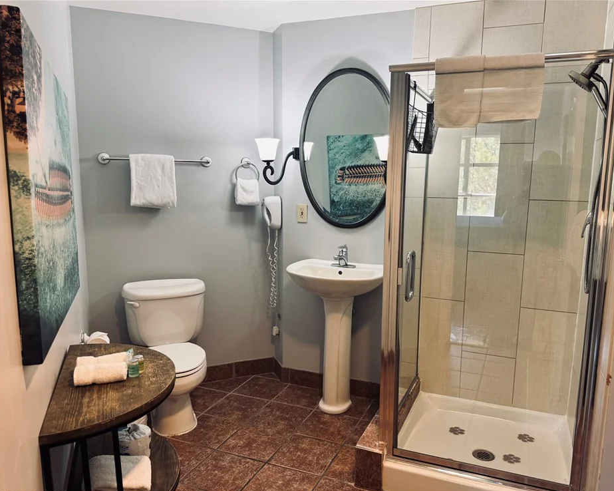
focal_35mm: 26
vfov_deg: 54.9
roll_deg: -1.1
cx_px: 335
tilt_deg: -9.6
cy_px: 255
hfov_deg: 65.9
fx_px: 472
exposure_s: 1/60
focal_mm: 6.76
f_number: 1.78
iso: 160
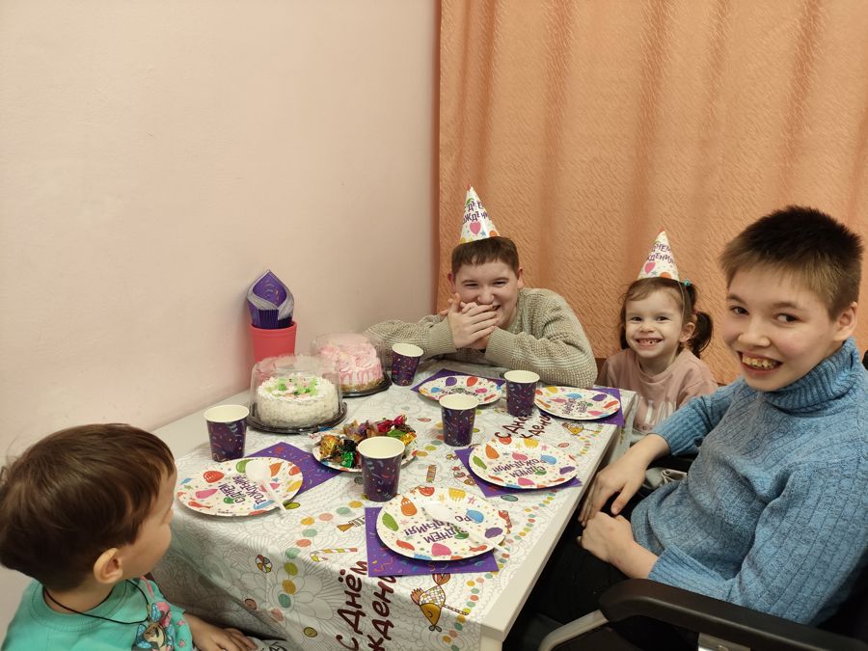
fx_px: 627
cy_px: 326
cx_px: 434
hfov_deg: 69.4
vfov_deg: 54.9
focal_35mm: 25
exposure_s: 1/50
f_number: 1.79
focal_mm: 4.71
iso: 320
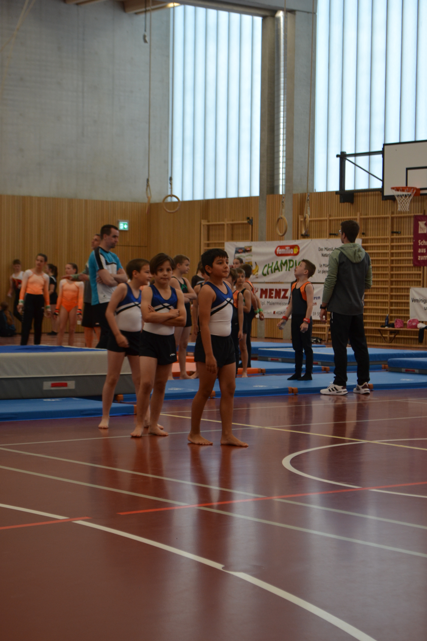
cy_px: 320
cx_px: 214
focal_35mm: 78
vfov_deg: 26.0
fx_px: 1388
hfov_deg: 17.5
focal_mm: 52
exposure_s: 1/50
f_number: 5.6
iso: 400
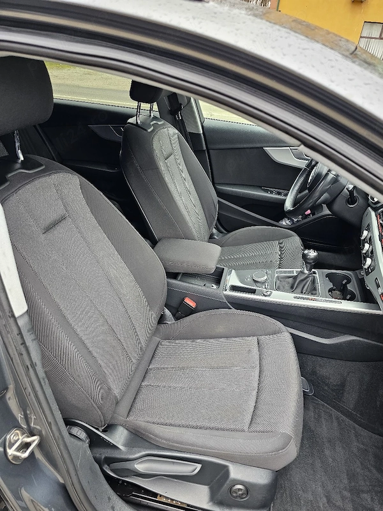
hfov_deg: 58.9
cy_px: 256
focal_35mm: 23
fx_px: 339
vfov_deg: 73.9
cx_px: 192
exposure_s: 1/101
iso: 100
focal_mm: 6.3
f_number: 1.7
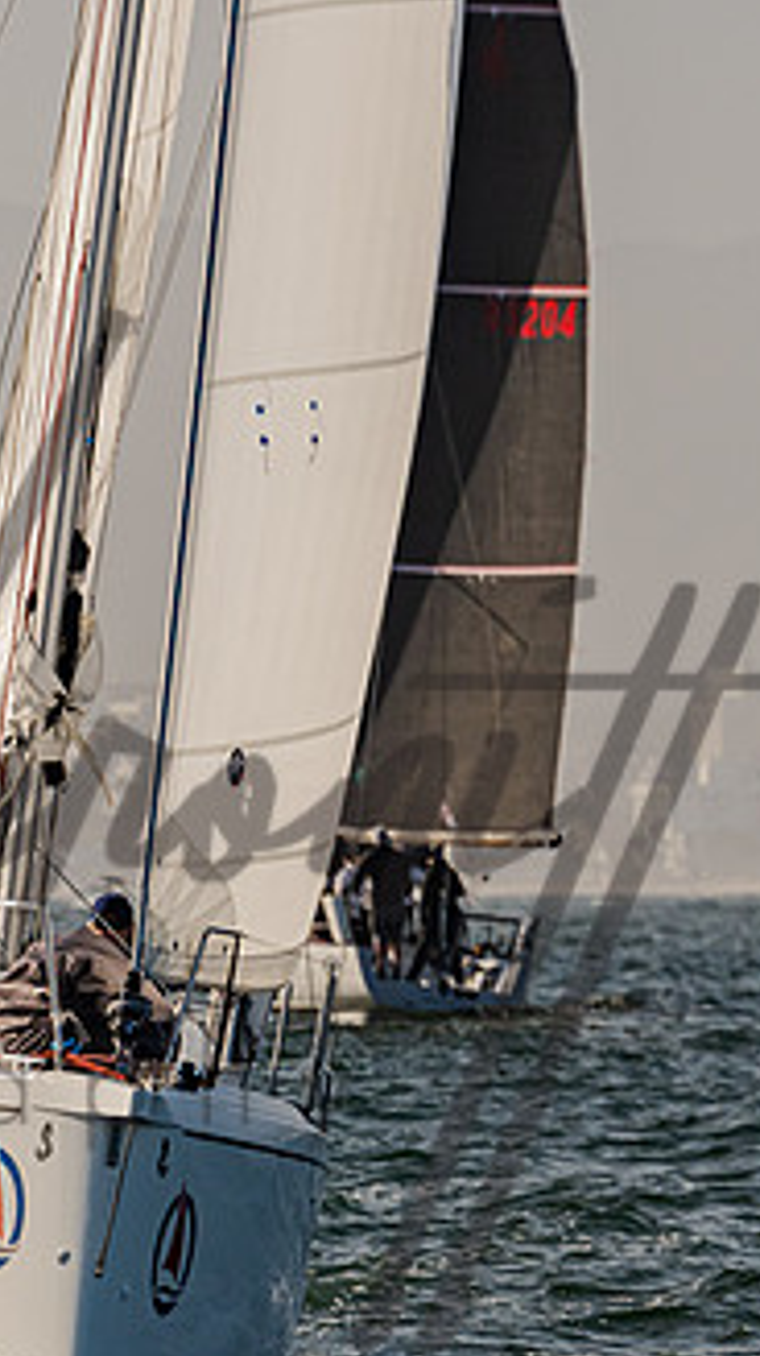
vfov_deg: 4.3
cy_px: 725
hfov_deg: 2.4
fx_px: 17914
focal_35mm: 499
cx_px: 131
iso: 400
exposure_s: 1/1600
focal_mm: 200
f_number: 6.3
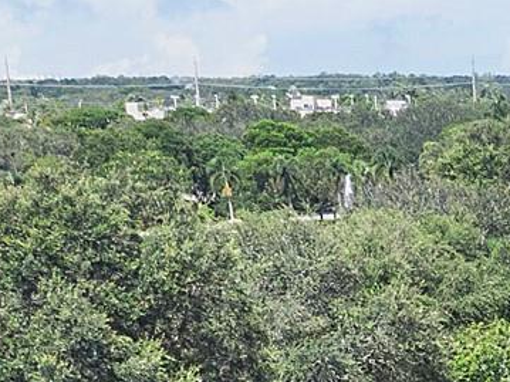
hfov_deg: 13.3
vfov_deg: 10.0
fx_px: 2018
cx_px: 851
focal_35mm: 137
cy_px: 768
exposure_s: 1/1250
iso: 100
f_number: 2.8
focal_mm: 4.39
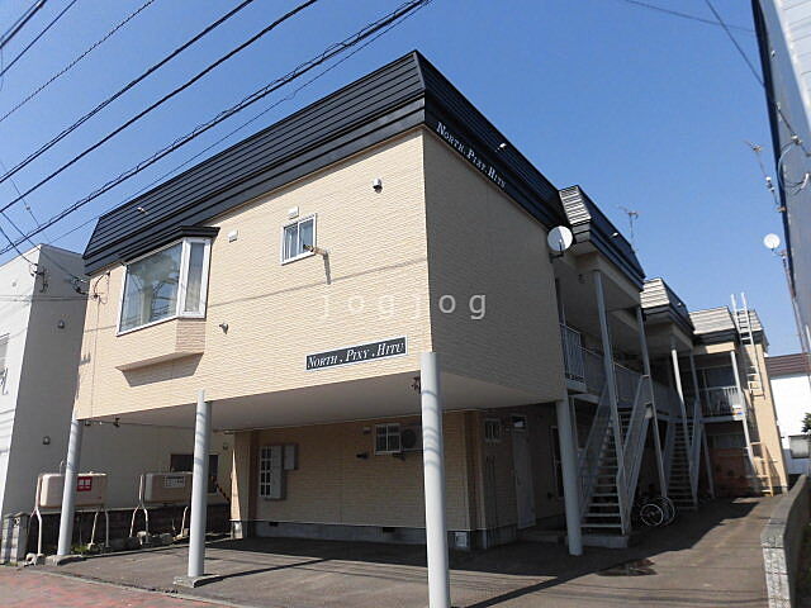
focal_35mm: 24
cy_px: 304
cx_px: 406
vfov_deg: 56.8
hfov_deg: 71.6
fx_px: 562
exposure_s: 1/250
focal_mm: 4.3
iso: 100
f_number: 7.8
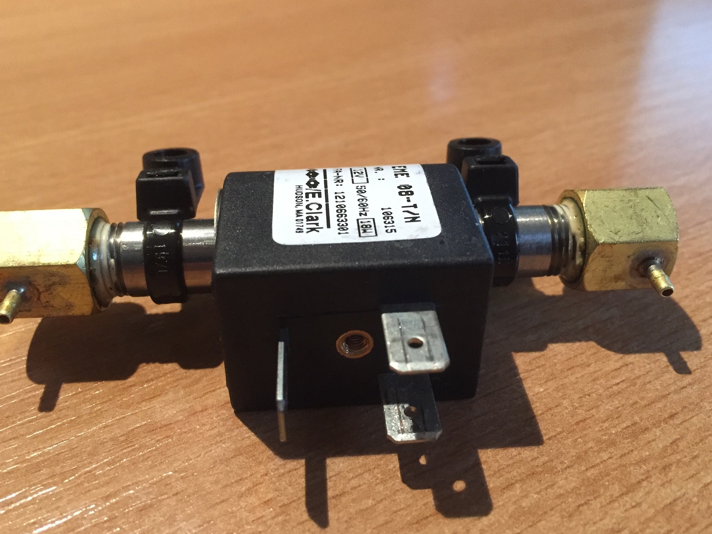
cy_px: 277
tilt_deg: -36.3
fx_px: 658
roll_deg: -2.6
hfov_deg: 56.8
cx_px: 359
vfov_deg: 44.1
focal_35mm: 32
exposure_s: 1/25
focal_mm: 4.15
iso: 250
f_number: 2.2
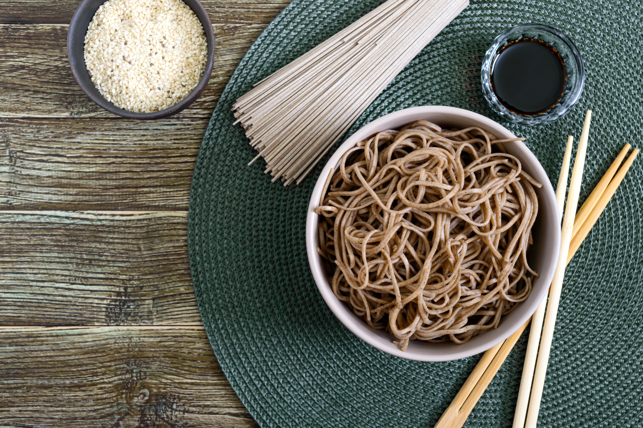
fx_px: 857
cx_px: 322
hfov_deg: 41.1
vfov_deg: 28.0
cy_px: 214
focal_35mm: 48
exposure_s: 1/160
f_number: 10
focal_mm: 32
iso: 100
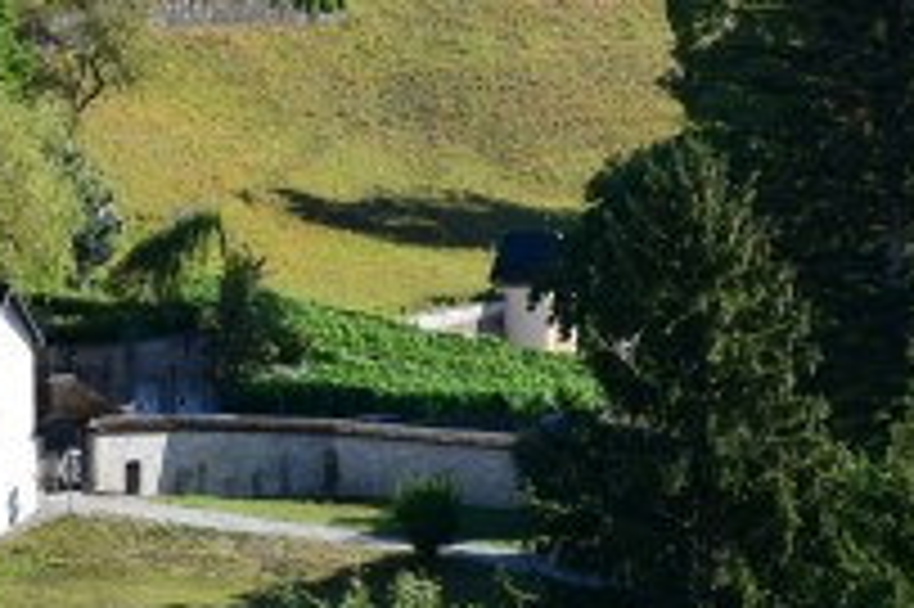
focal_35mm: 165
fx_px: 4180
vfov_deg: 8.3
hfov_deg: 12.4
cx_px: 113
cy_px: 144
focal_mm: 31
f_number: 11
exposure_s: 1/320
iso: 200
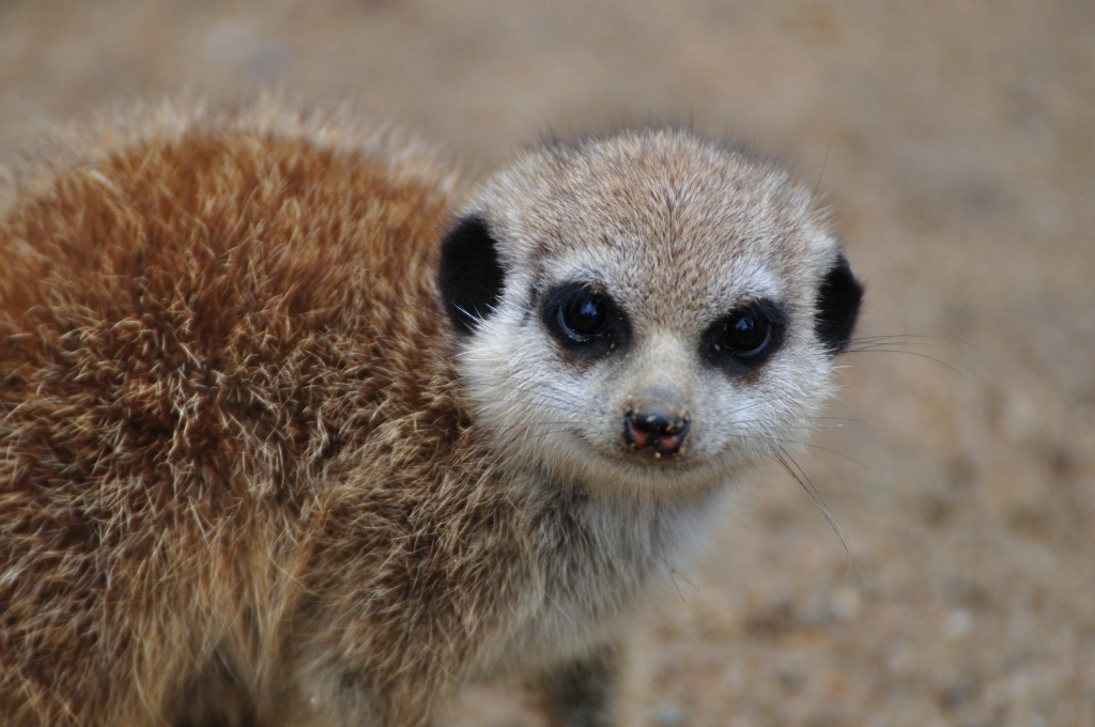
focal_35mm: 450
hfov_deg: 4.6
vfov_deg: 3.0
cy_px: 364
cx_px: 548
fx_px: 13670
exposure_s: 1/400
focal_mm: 300
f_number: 5.6
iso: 500
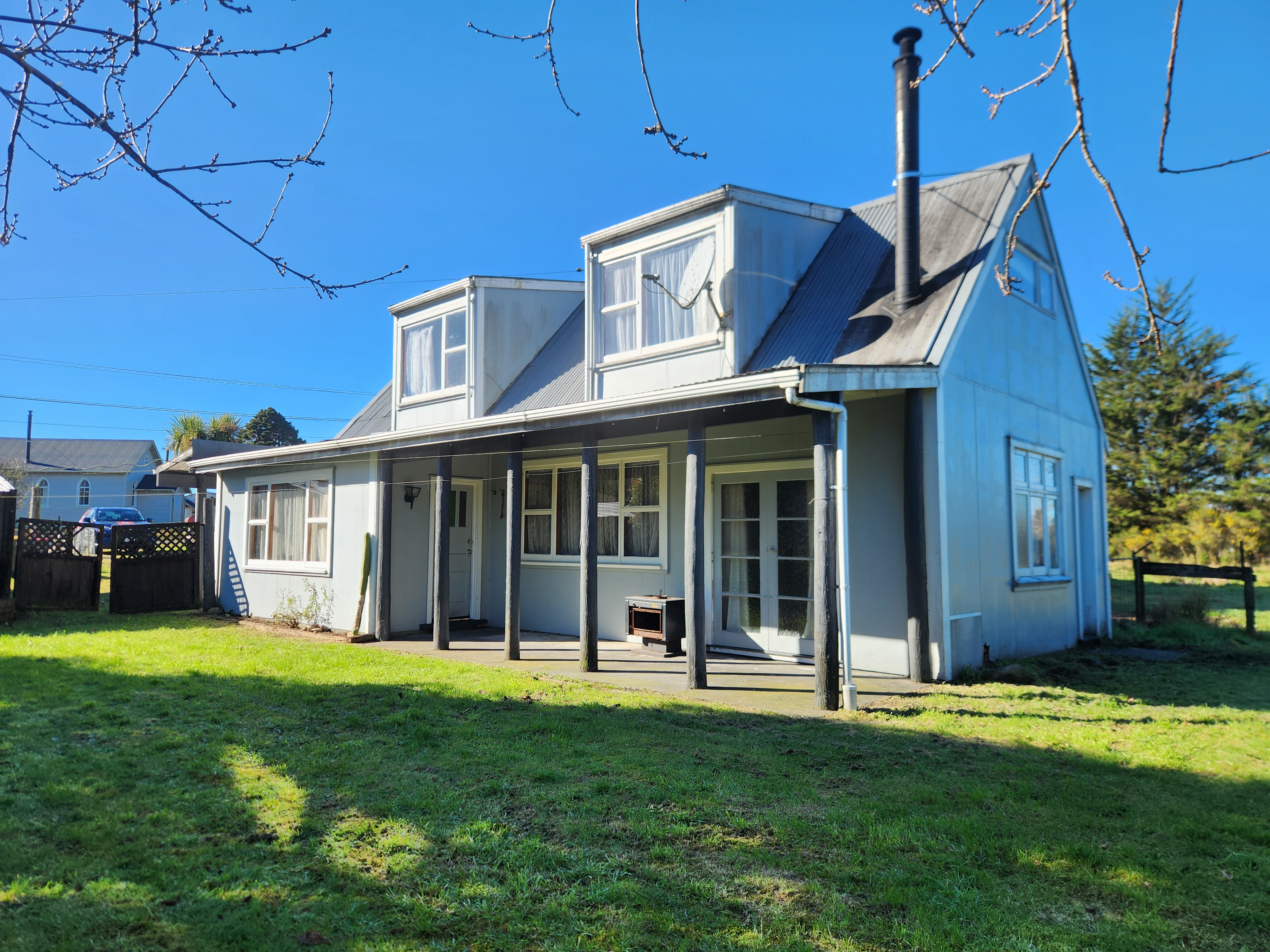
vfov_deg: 58.9
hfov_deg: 73.9
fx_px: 844
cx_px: 635
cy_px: 476
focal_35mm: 23
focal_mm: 5.4
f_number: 1.8
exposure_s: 1/709
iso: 20
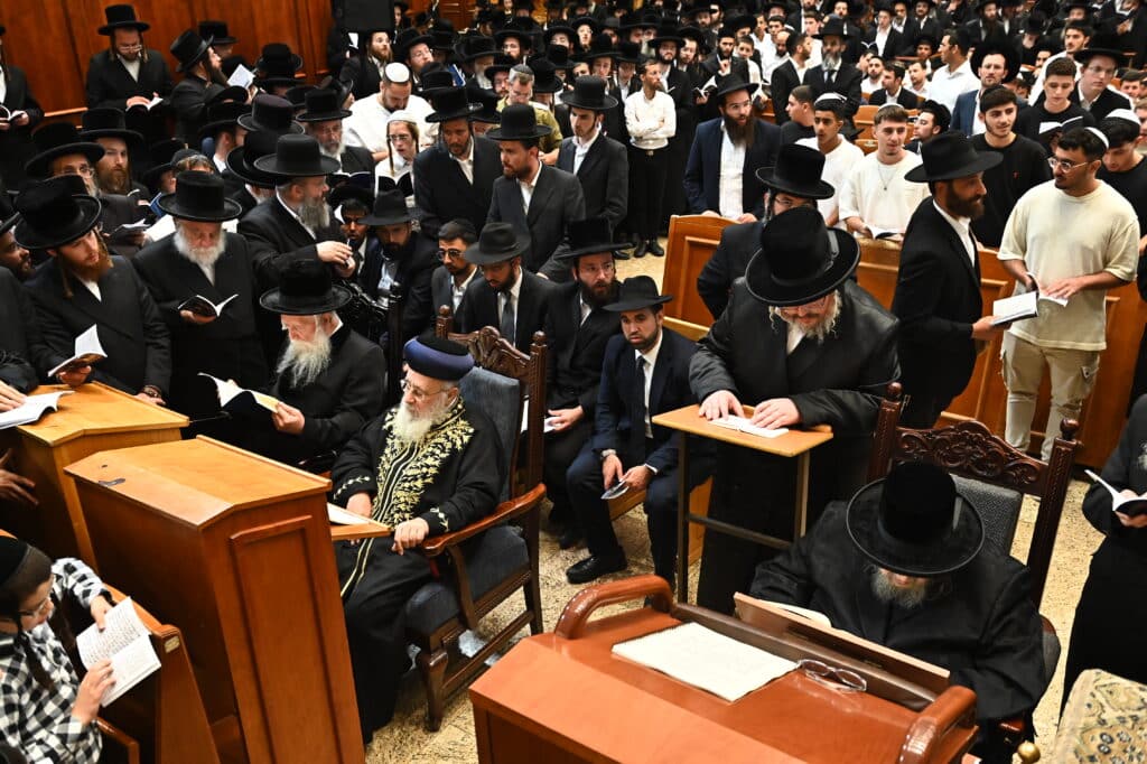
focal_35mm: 32
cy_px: 382
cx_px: 574
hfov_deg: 58.7
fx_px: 1019
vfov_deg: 41.1
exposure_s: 1/125
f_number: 4.5
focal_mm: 32
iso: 3200
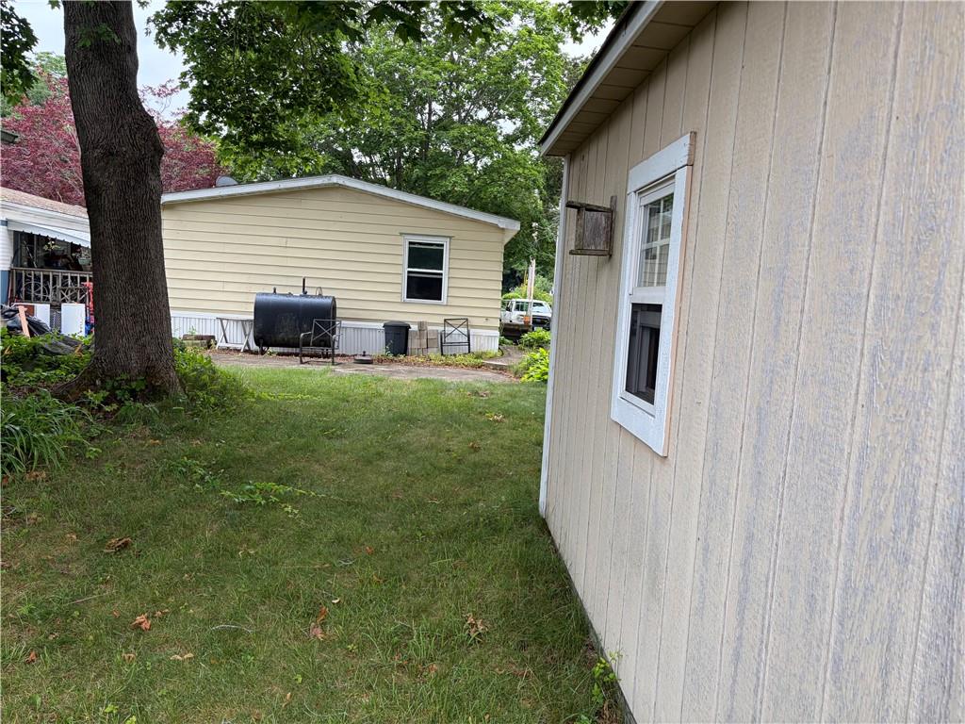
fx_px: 725
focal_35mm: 26
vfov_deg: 53.1
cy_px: 362
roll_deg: -2.5
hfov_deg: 67.3
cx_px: 482
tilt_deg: -4.7
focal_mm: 5.96
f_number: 1.6
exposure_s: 1/121
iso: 50
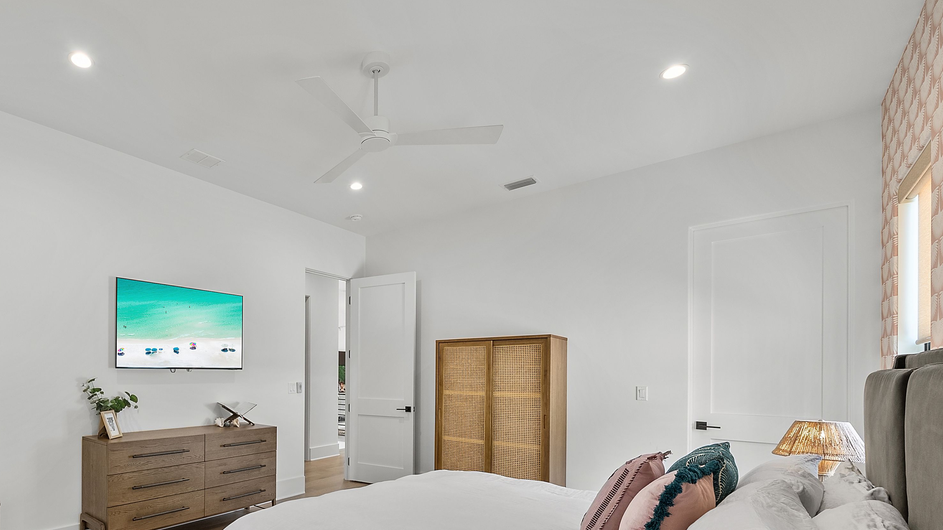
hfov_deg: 88.1
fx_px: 450
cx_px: 288
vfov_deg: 58.9
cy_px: 372
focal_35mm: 18
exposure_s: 1/4
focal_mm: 12
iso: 320
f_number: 7.1
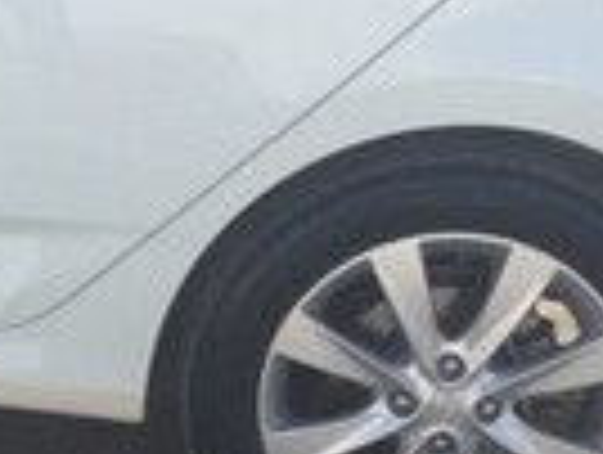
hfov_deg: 11.4
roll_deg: -0.6
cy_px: 303
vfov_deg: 9.2
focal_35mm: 162
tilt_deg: -19.9
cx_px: -418
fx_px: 2827
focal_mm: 4.12
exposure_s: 1/678
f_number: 2.4
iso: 50
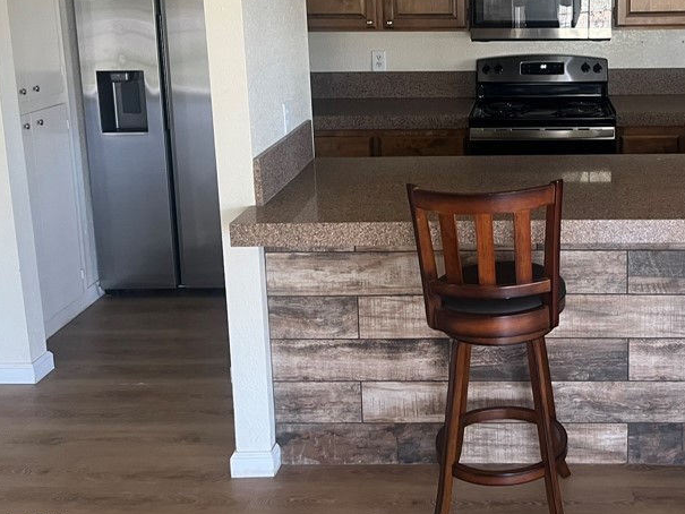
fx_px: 871
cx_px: 521
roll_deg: +0.3
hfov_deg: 41.6
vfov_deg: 32.1
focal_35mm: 44
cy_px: 111
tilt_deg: -9.5
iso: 160
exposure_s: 1/60
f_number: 1.6
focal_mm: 5.1
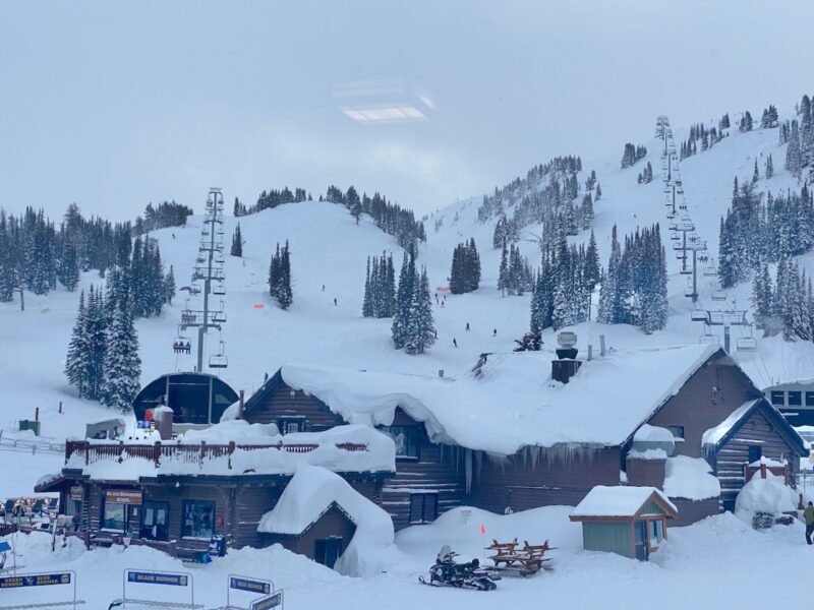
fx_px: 1223
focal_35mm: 52
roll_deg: +2.4
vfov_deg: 28.0
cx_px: 407
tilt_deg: +5.2
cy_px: 305
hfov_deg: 36.8
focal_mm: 6
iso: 20
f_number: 2
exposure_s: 1/428
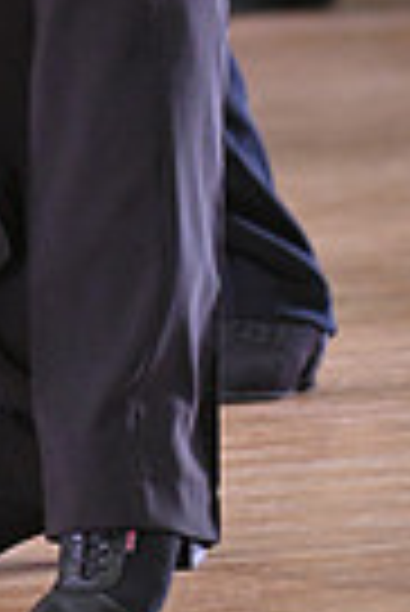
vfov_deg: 2.8
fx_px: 12711
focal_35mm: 746
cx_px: -228
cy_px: -508
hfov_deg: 1.8
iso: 4000
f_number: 5
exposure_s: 1/400
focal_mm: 175
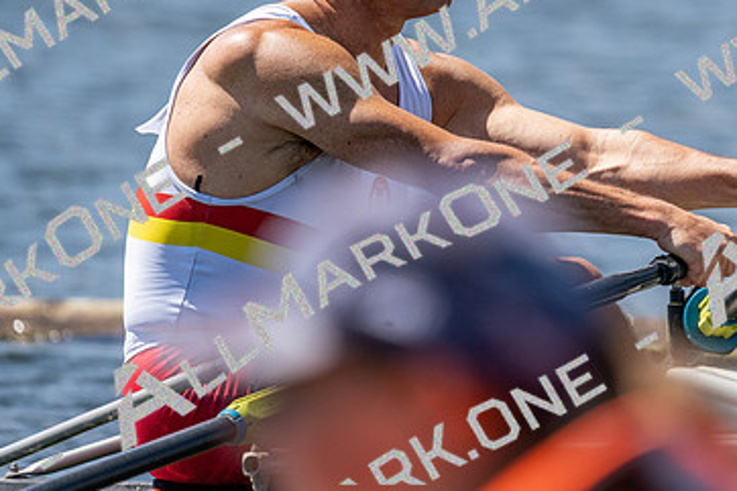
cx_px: 527
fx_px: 15183
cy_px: 135
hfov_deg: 2.8
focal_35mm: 742
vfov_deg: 1.9
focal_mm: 463
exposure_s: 1/2000
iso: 320
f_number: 6.3
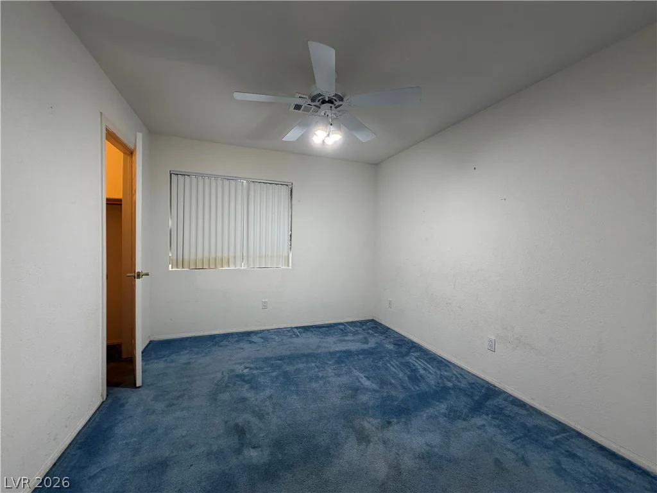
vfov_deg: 85.7
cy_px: 246
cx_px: 328
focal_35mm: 14
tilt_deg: -1.3
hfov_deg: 102.1
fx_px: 266
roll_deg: -0.6
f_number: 2.2
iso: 200
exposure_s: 1/60
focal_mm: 2.22
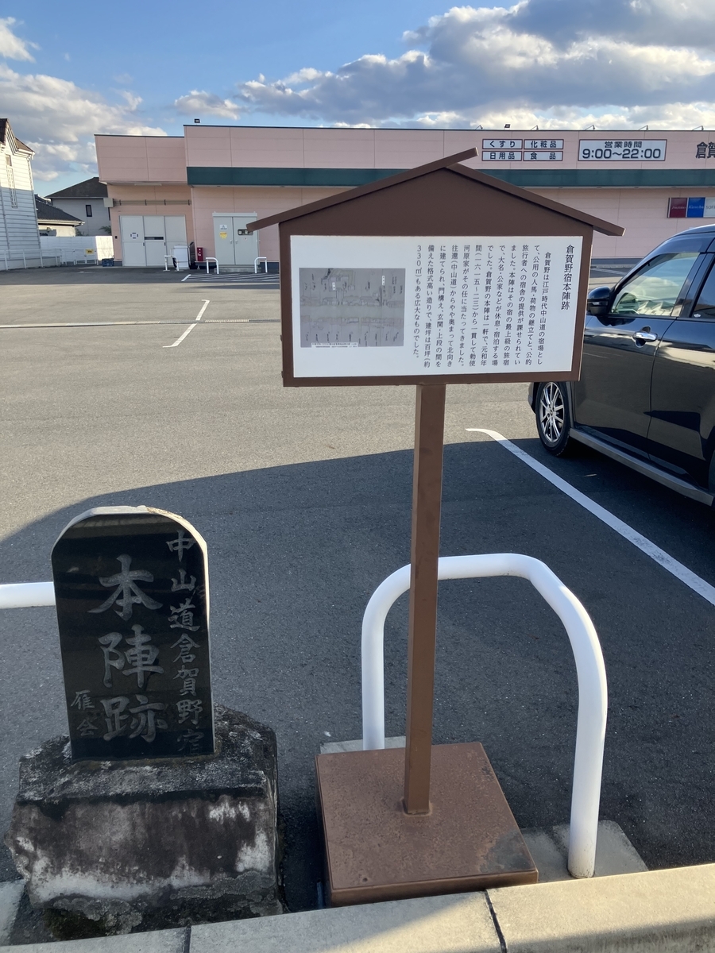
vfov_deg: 63.4
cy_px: 476
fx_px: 771
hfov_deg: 49.7
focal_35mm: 28
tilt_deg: -16.1
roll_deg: +1.4
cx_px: 358
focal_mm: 3.99
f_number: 1.8
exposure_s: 1/486
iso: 32
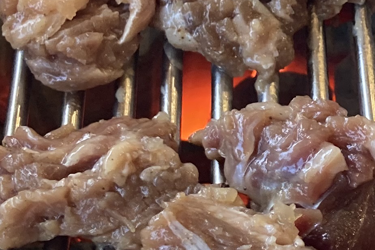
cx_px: 409
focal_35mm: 127
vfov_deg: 10.6
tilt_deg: -48.1
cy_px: -31
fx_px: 1322
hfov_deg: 15.7
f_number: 1.8
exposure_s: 1/60
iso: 80
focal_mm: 3.99
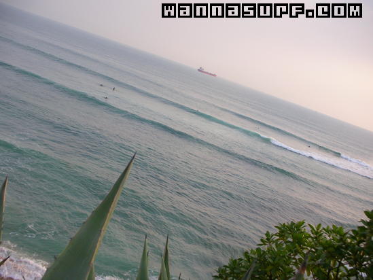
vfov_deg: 31.5
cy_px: 140
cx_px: 186
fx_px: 496
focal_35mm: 46
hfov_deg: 41.2
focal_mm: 7.7
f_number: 3.5
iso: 50
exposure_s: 1/134
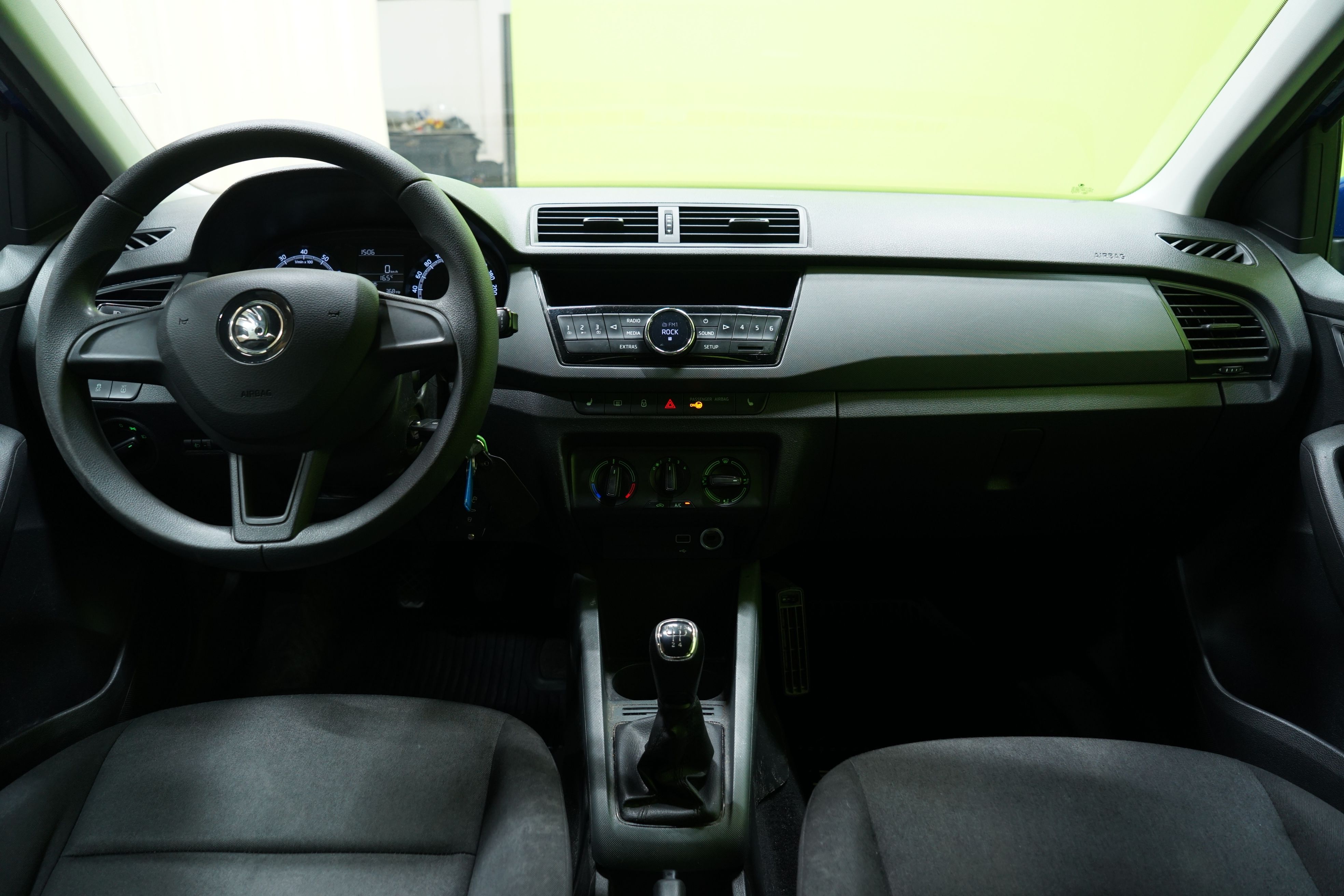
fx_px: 896
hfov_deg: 73.7
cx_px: 672
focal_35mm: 24
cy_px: 448
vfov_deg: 53.1
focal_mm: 24
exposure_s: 1/20
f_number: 4.5
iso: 800
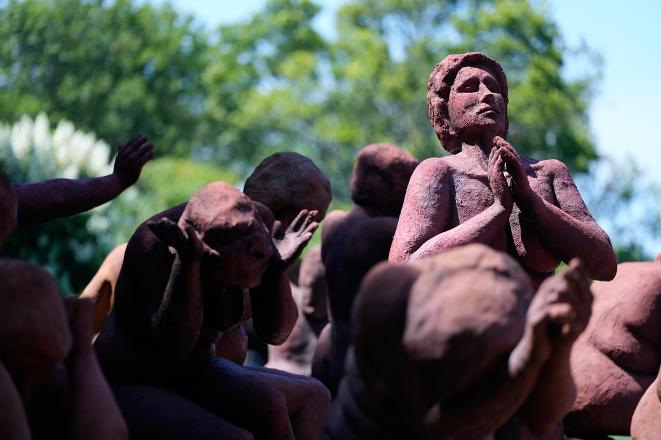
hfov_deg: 12.2
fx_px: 3083
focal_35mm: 168
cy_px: 219
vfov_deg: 8.2
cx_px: 330
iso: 400
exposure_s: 1/3200
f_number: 2.8
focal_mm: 167
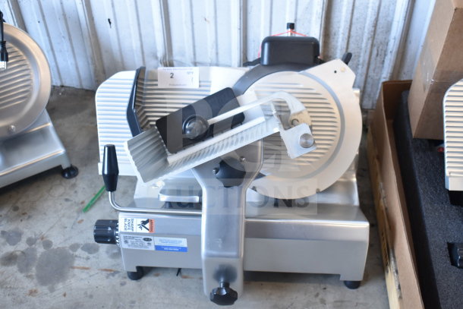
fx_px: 617
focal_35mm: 48
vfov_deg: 28.1
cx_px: 232
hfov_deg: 41.1
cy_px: 154
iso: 560
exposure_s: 1/50
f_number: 4.5
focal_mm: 32
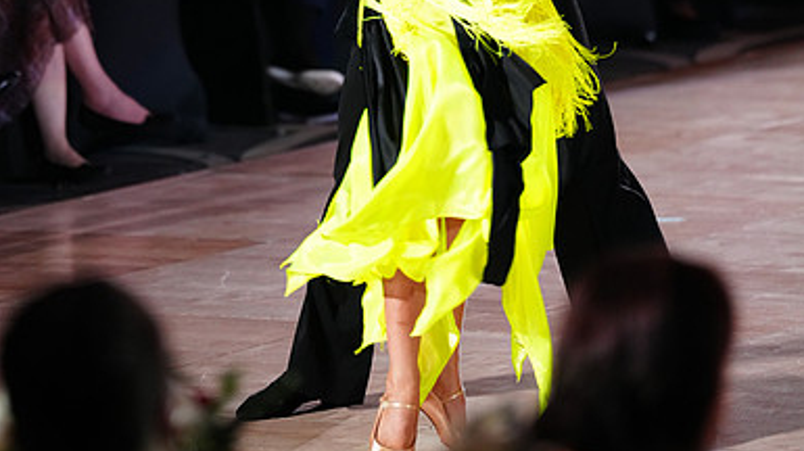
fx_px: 6733
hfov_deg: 6.8
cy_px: -109
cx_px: 402
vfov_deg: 3.8
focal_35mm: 316
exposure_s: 1/320
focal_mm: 200
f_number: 2.8
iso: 2500
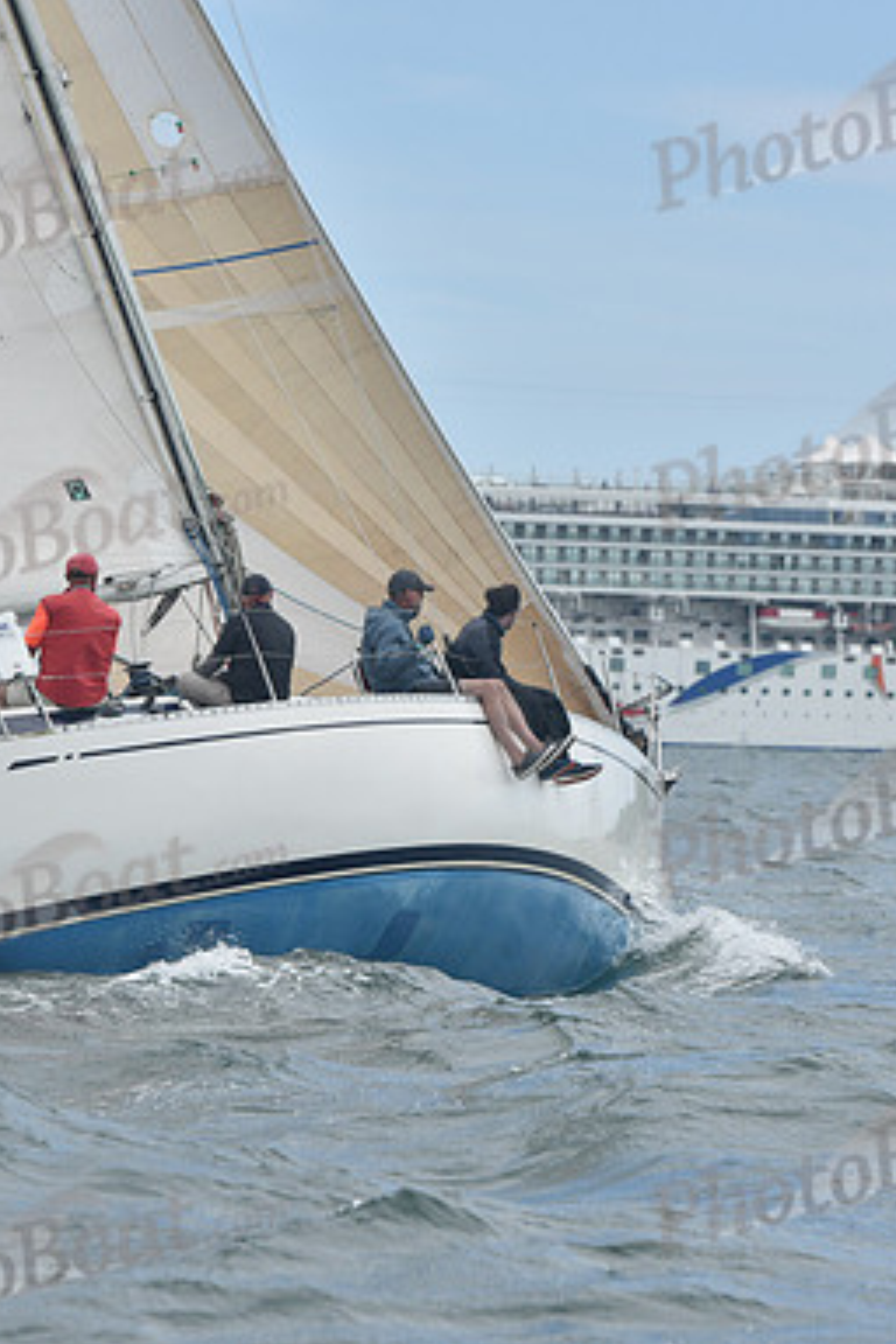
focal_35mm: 257
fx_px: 9594
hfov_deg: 5.3
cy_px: 674
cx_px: 472
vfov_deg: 8.0
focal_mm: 170
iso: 250
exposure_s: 1/1000
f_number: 7.1
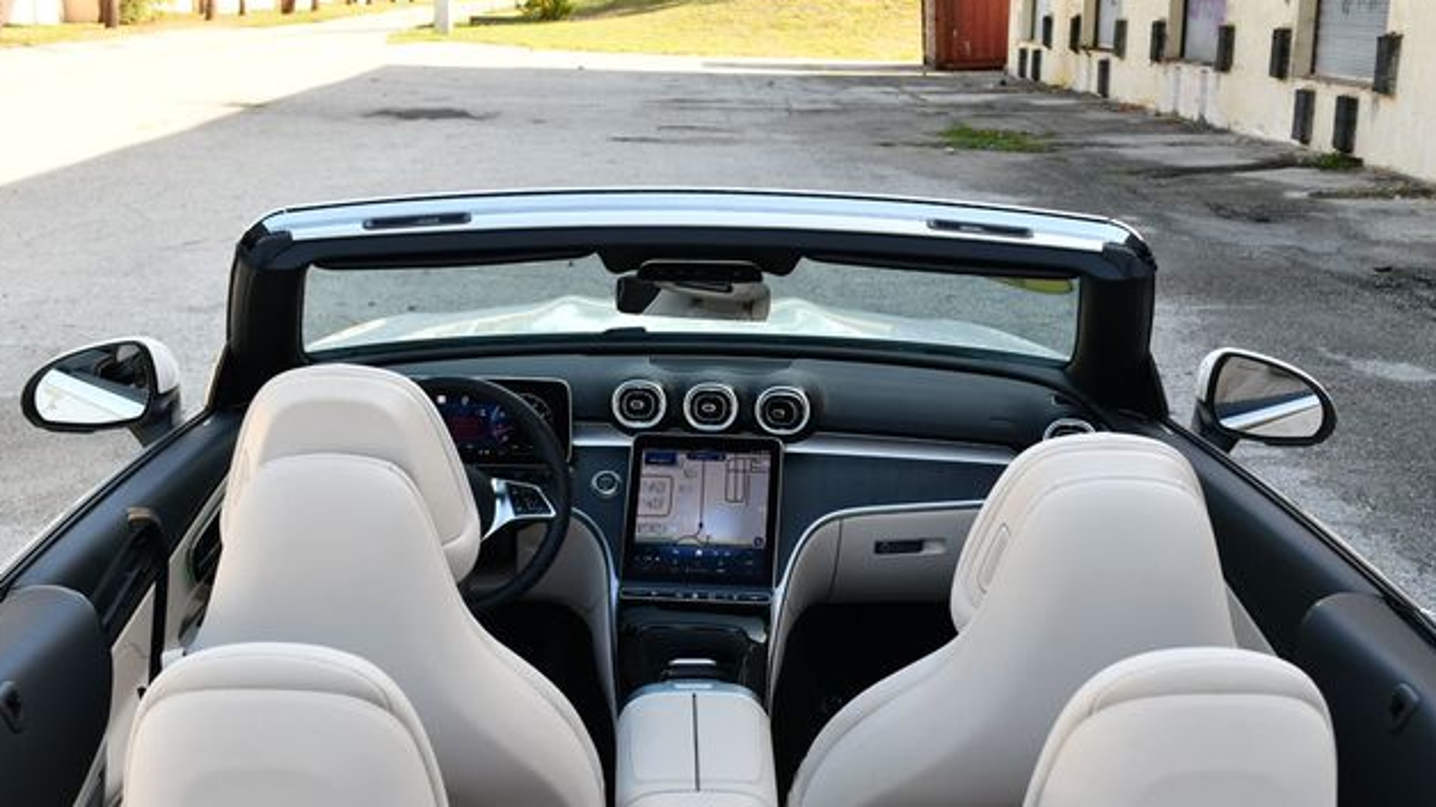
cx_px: 716
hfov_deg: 43.7
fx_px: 1789
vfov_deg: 25.4
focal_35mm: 47
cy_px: 473
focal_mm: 22
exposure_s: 1/250
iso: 280
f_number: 5.6
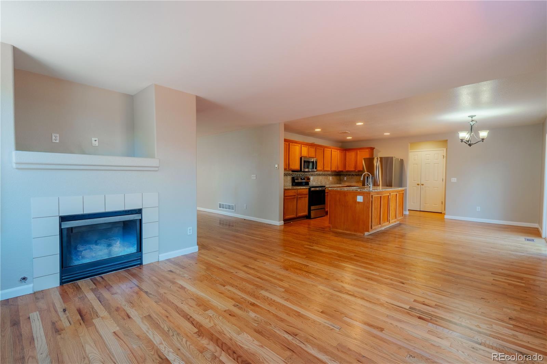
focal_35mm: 16
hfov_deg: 96.7
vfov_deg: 73.7
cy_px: 182
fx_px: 243
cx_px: 274
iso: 400
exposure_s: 1/250
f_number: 8
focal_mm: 16
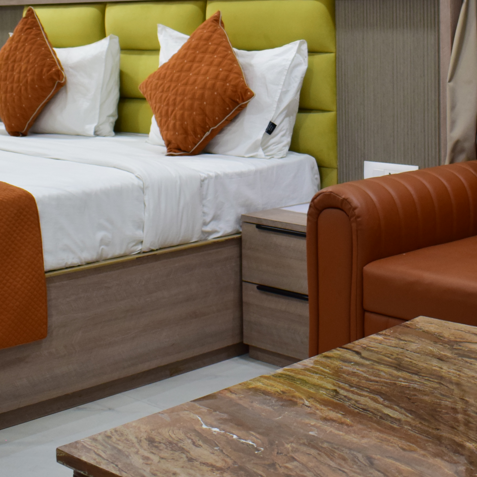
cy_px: 90
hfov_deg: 25.5
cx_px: 340
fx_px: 1045
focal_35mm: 67
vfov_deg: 25.3
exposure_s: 1/60
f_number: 3.5
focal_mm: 18
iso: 640
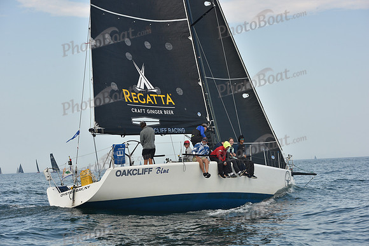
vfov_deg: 17.5
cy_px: 123
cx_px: 184
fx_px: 800
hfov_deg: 26.0
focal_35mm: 78
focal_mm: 78
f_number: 8
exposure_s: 1/640
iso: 250
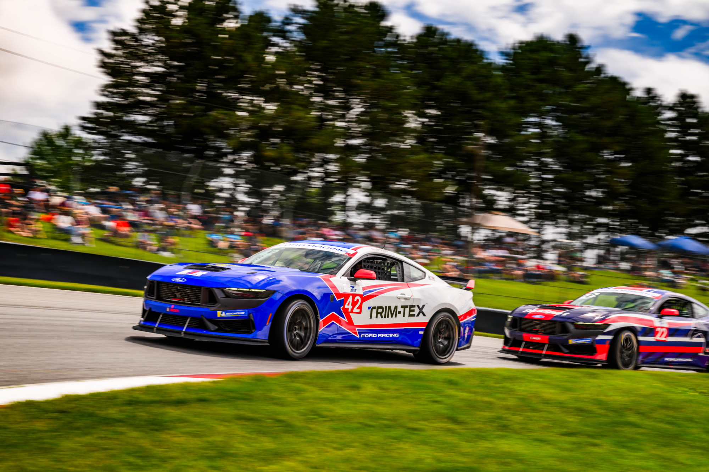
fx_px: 1378
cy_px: 236
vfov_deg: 19.5
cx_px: 354
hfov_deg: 28.8
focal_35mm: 70
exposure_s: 1/125
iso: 100
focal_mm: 70
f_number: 10
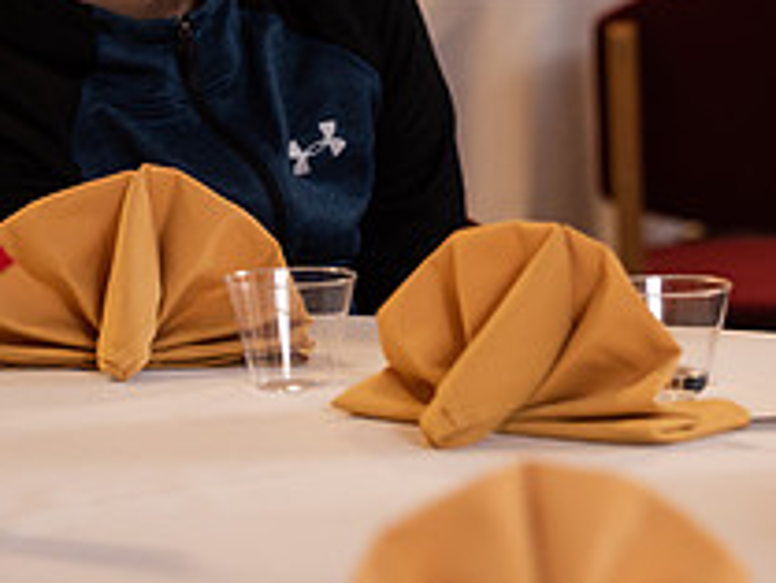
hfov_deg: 7.4
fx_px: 5989
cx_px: 743
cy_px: -98
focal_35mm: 267
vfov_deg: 5.5
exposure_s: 1/200
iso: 1250
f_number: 3.2
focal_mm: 100
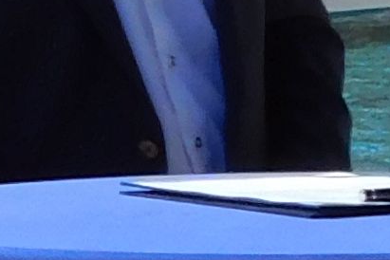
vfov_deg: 8.7
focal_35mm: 155
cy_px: -89
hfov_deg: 13.2
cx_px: 283
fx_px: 1679
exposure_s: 1/1250
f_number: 3.5
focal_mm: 6.3
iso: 125
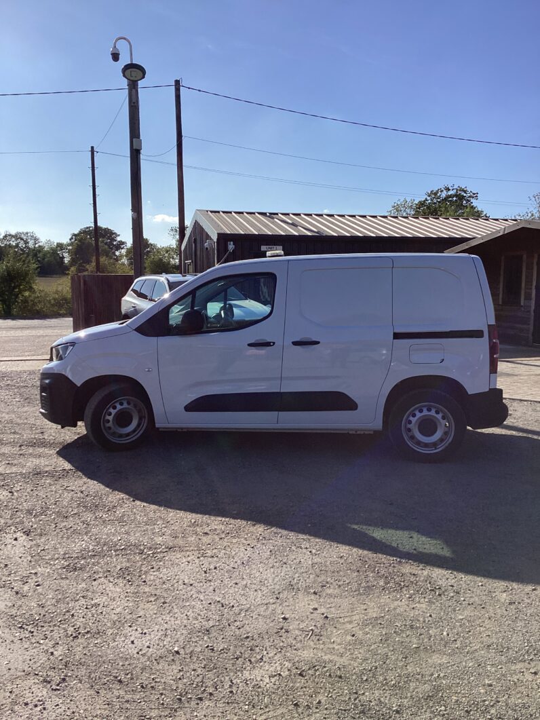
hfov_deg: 45.5
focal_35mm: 31
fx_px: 645
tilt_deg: -6.4
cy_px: 360
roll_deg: -0.2
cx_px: 270
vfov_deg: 58.3
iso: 25
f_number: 2.4
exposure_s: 1/1852
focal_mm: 3.3
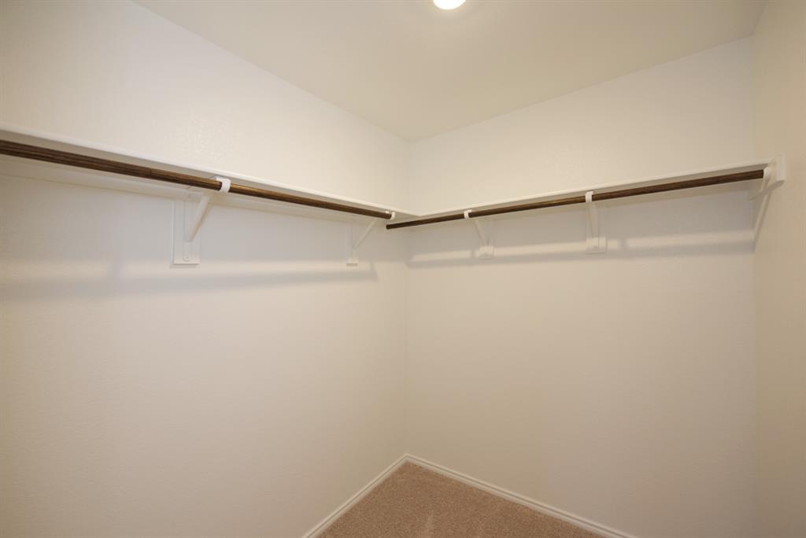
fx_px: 314
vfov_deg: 81.3
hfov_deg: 104.2
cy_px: 269
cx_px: 403
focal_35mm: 14
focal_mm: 14
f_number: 5
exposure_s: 1/100
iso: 800
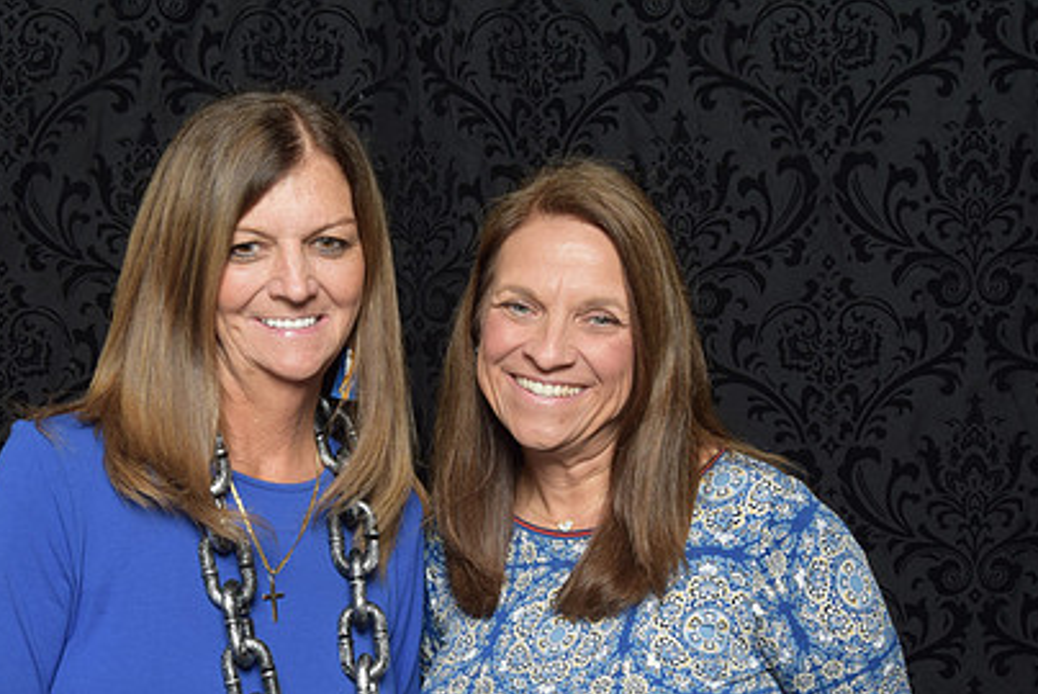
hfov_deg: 35.5
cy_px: 495
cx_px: 403
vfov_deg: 24.0
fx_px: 1616
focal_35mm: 56
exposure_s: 1/60
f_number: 20
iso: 500
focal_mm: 26
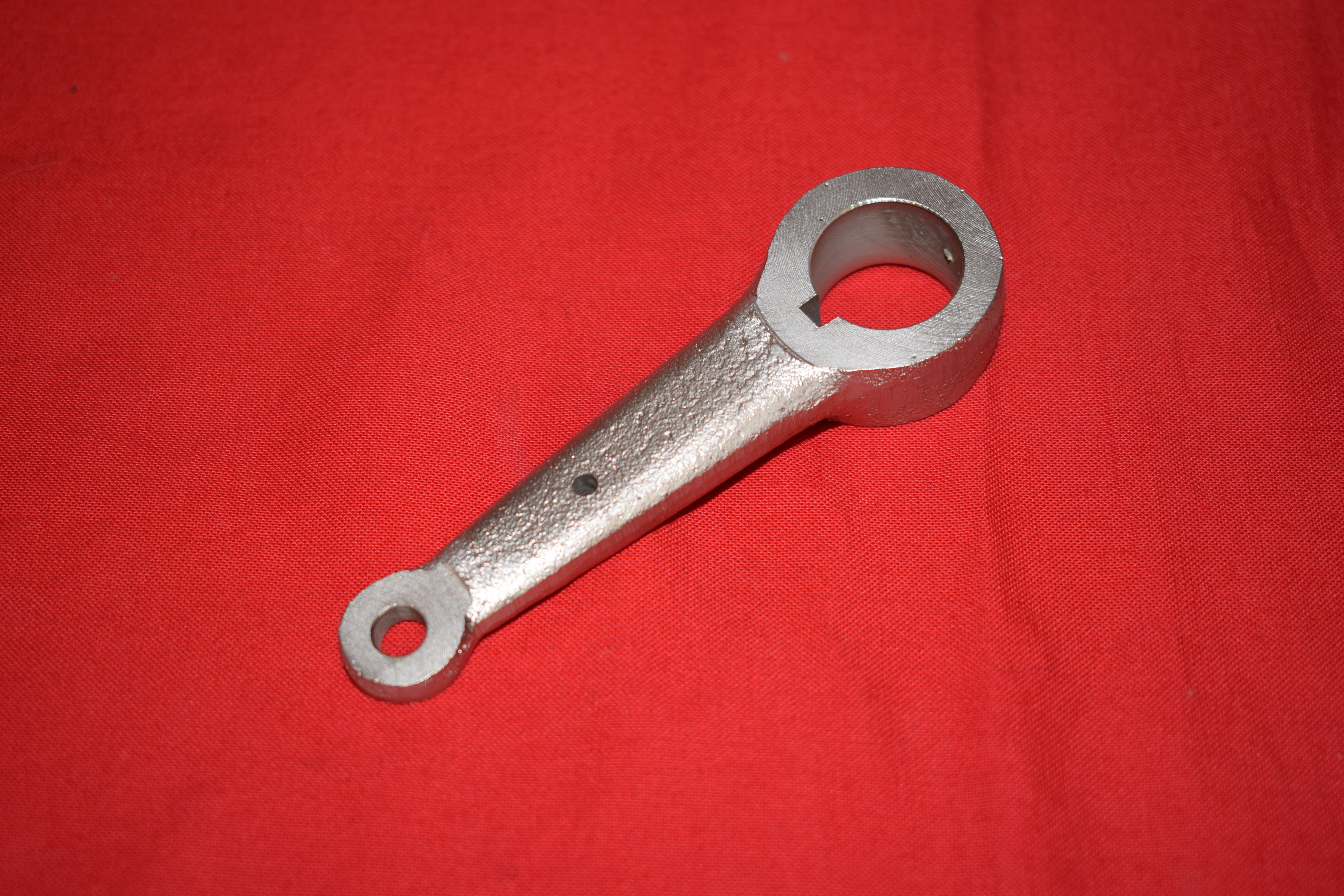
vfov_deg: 22.6
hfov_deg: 33.4
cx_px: 672
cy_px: 448
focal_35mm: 60
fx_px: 2240
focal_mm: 40
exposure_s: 1/60
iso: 250
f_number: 4.8
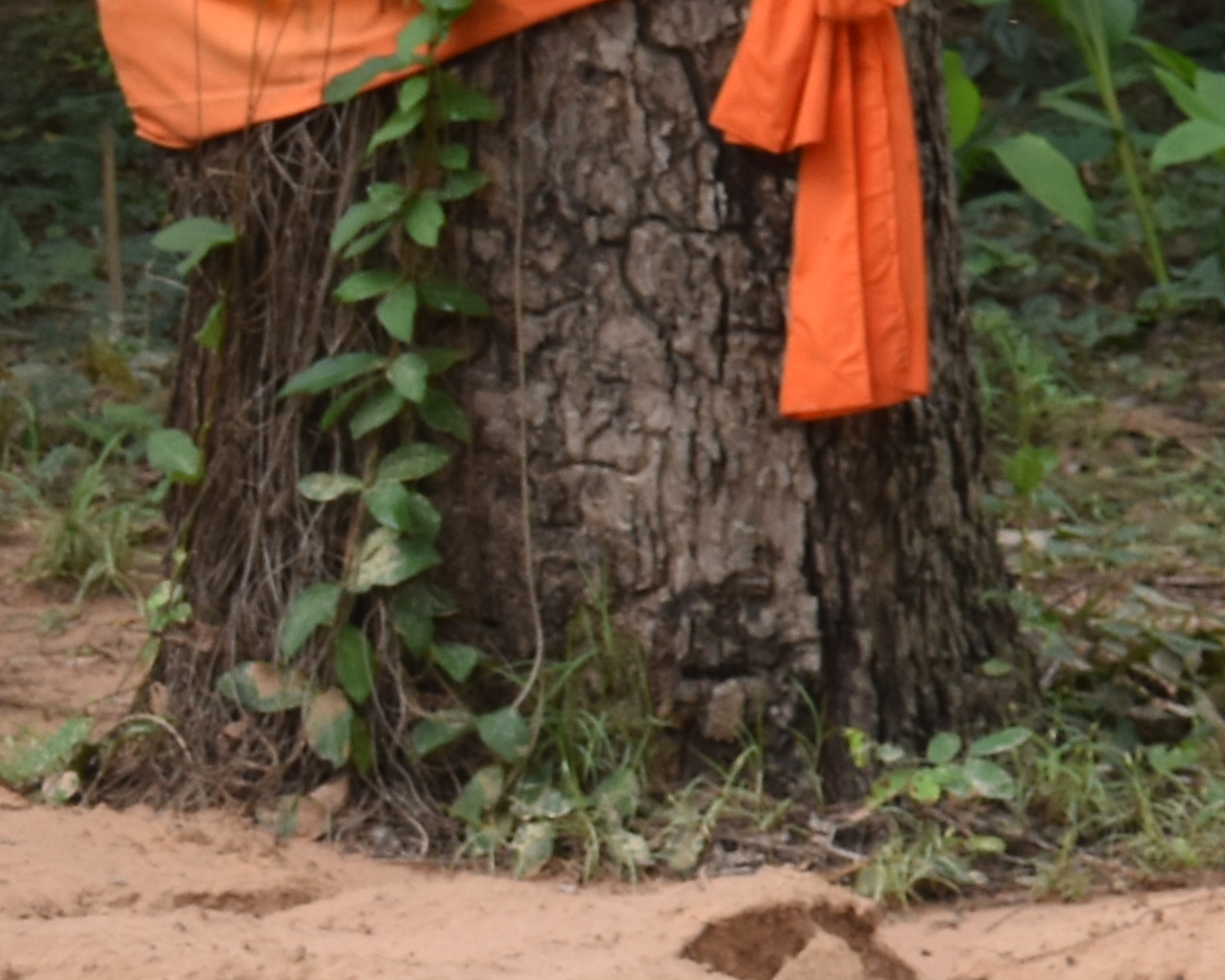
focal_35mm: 187
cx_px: 3060
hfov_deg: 9.1
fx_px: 6779
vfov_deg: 8.3
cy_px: 208
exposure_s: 1/200
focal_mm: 26
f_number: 7.1
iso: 400
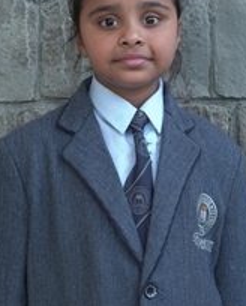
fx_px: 1307
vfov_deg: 13.4
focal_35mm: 144
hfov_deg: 10.8
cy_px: 180
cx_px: 95
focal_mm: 70
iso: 400
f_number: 7.1
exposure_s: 1/125
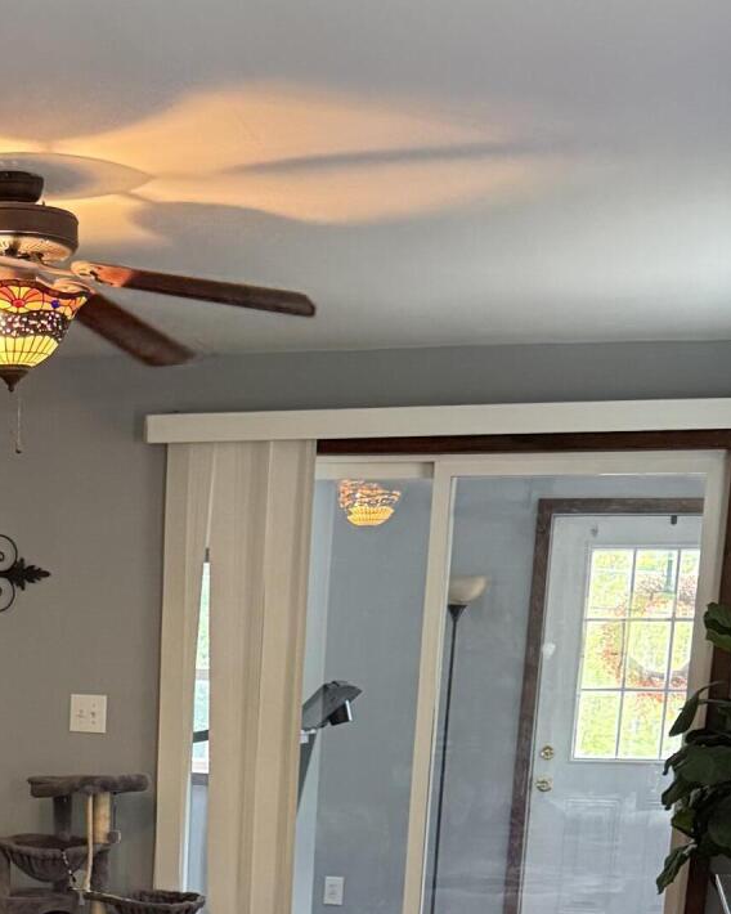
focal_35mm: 66
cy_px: 1080
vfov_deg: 25.9
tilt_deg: -13.1
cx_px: 98
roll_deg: -2.0
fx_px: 1785
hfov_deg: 22.7
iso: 640
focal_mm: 6.76
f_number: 1.78
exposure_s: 1/60
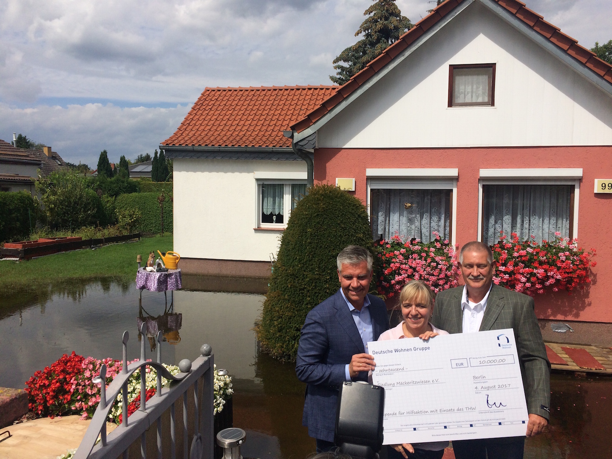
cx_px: 306
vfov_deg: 48.2
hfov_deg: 61.7
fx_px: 513
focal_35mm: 29
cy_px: 230
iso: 40
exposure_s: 1/5882
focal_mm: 4.15
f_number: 2.2
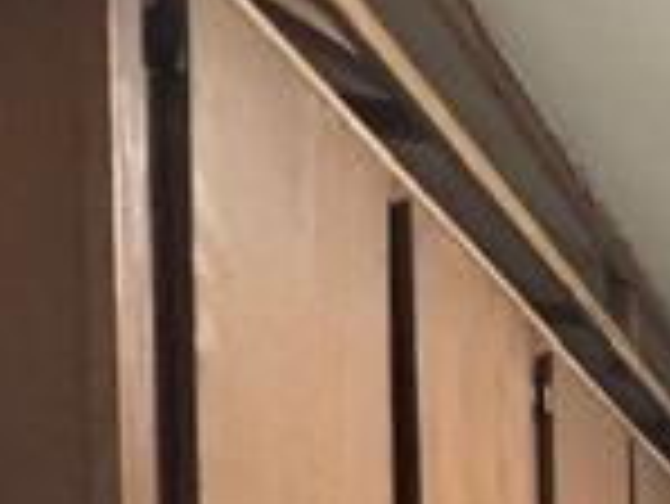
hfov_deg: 19.4
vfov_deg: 19.1
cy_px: 891
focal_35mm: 60
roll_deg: +0.3
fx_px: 1162
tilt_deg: -3.0
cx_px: 1322
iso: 800
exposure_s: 1/60
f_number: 2.2
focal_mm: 2.22
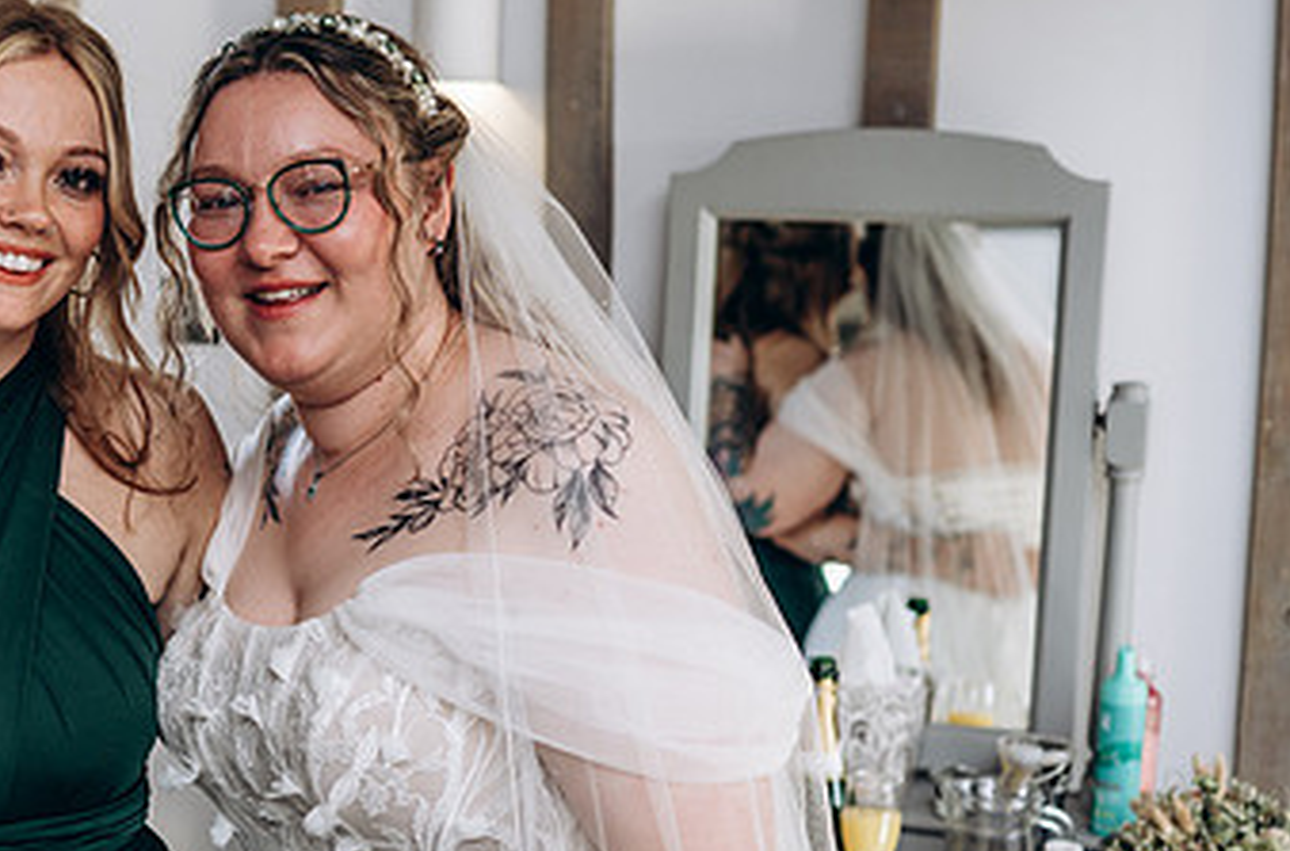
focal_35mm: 77
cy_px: 521
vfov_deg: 17.6
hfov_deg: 25.5
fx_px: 2750
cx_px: 92
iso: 100
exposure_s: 1/160
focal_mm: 35
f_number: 2.5
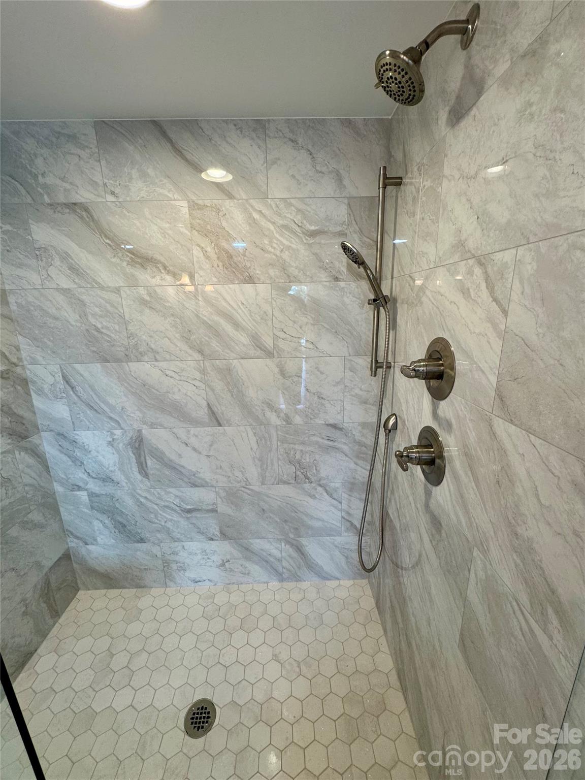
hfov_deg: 85.7
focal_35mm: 14
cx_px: 292
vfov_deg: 102.1
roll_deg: +2.4
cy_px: 390
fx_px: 315
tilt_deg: -14.4
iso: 160
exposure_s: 1/120
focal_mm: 2.22
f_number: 2.2
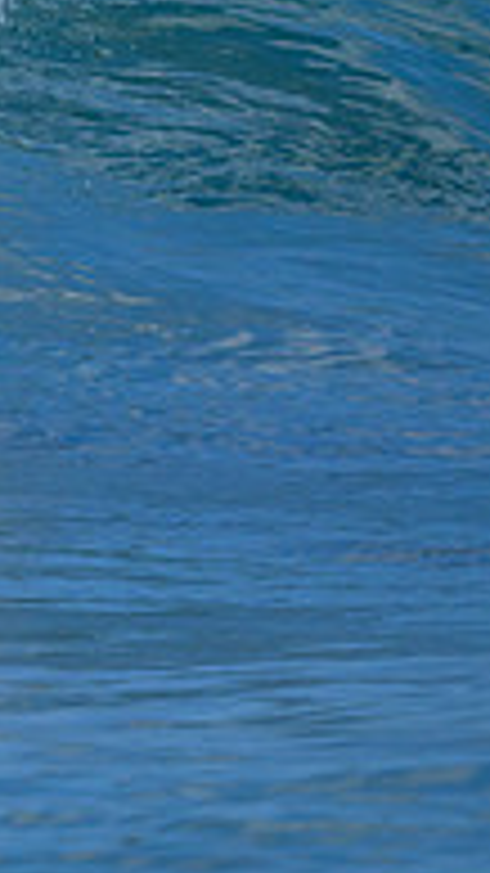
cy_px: -224
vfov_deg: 0.6
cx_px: -1091
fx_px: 79042
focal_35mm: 3419
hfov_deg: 0.4
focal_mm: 800
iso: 360
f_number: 6.3
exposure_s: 1/2000
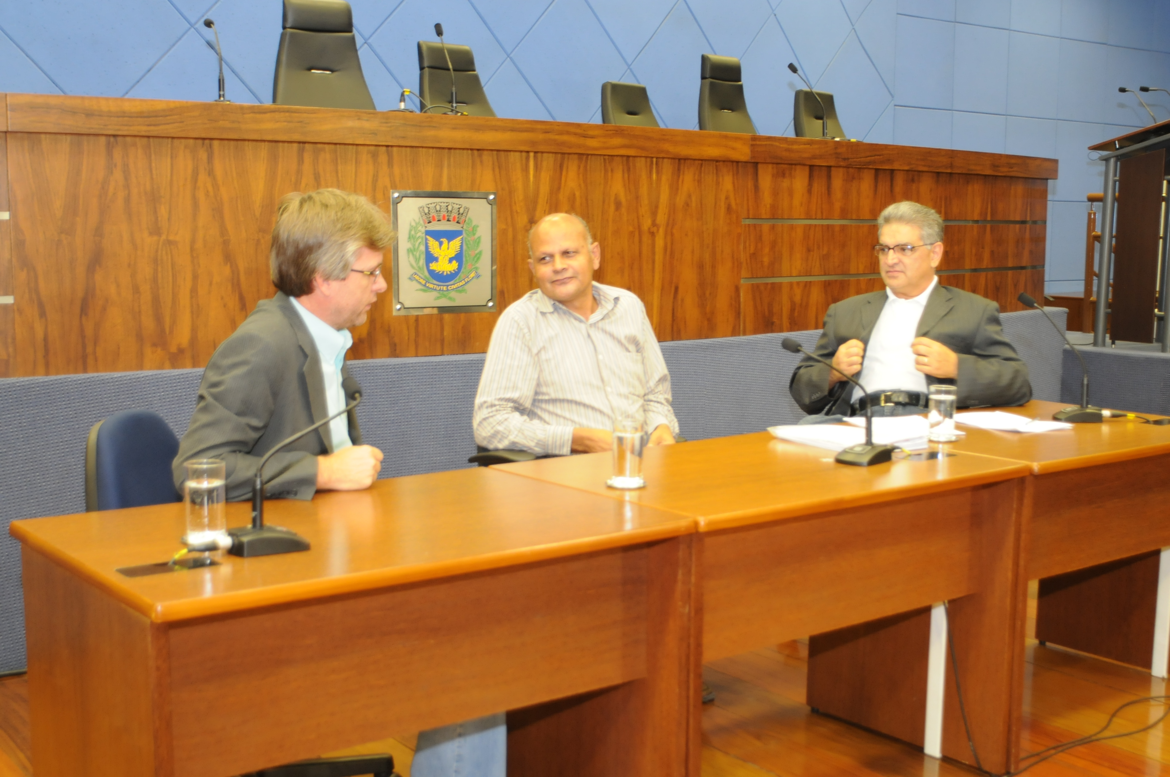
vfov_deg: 30.8
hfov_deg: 45.0
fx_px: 1412
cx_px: 585
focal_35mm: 44
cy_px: 388
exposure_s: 1/40
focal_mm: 29
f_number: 3.5
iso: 800
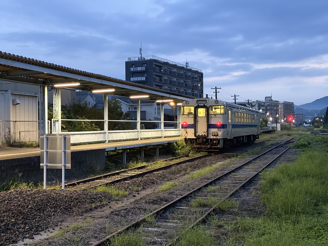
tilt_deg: +0.3
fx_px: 455
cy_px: 123
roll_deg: +0.3
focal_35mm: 48
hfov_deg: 39.7
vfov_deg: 30.3
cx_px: 164
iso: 640
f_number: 1.78
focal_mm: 6.76
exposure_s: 1/30
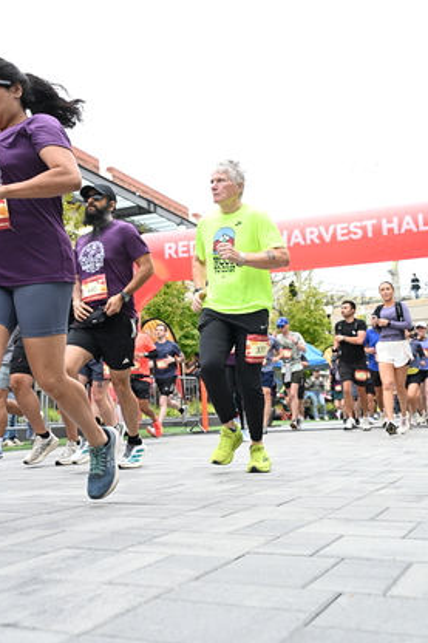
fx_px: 732
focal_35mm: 41
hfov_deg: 32.6
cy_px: 289
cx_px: 229
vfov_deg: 47.4
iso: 2000
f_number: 4
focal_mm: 31
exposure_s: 1/640
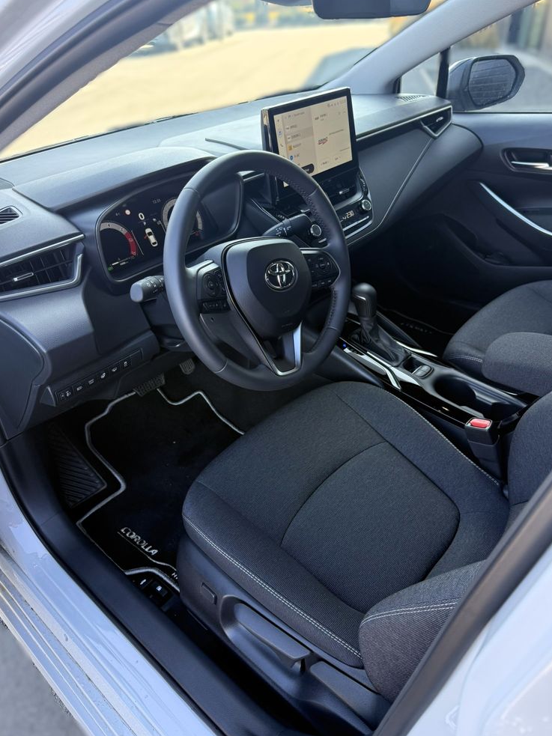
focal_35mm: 25
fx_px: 532
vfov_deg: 69.4
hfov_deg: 54.9
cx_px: 276
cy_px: 371
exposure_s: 1/243
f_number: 1.78
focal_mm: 6.76
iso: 160
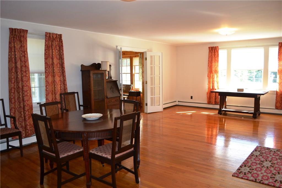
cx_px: 141
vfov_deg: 47.9
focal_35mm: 27
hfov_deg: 67.4
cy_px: 94
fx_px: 211
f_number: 4
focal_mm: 18
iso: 400
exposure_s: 1/80
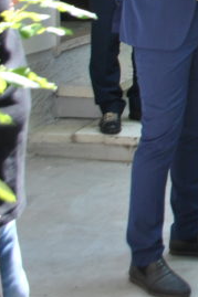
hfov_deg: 11.2
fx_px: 851
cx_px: 473
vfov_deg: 18.7
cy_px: -62
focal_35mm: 103
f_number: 5.6
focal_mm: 18
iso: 200
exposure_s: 1/100
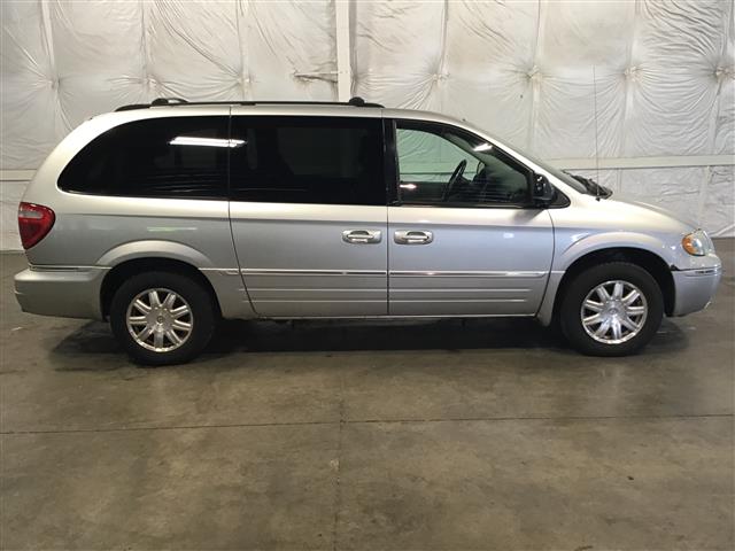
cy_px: 276
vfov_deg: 45.4
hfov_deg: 58.4
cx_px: 368
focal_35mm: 31
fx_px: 658
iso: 64
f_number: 2.4
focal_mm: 3.3
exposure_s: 1/30
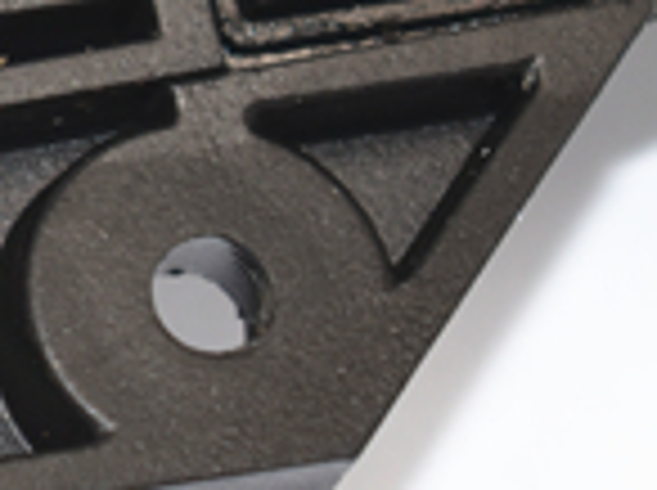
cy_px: -546
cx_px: -945
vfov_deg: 3.4
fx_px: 8236
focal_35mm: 435
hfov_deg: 4.5
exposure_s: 1/60
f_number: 5.6
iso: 100
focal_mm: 55
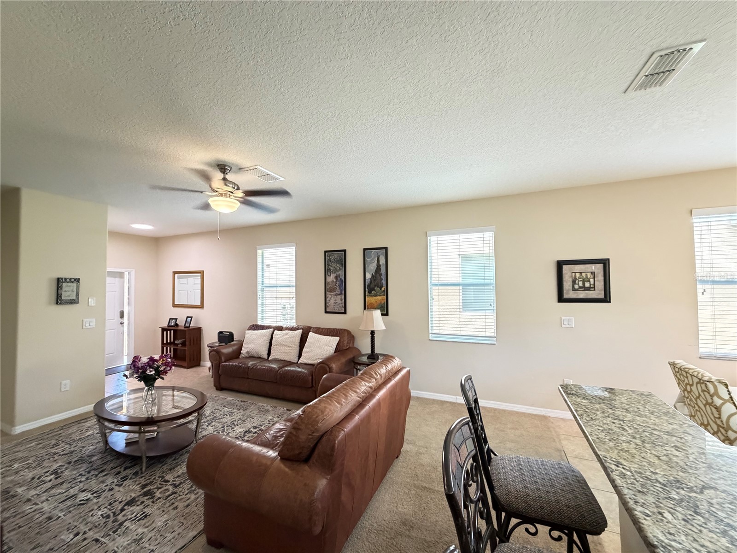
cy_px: 276
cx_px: 368
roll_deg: +1.3
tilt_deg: +1.7
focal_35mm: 14
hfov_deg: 102.1
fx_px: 298
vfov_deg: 85.7
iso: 640
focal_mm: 2.22
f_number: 2.2
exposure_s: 1/60
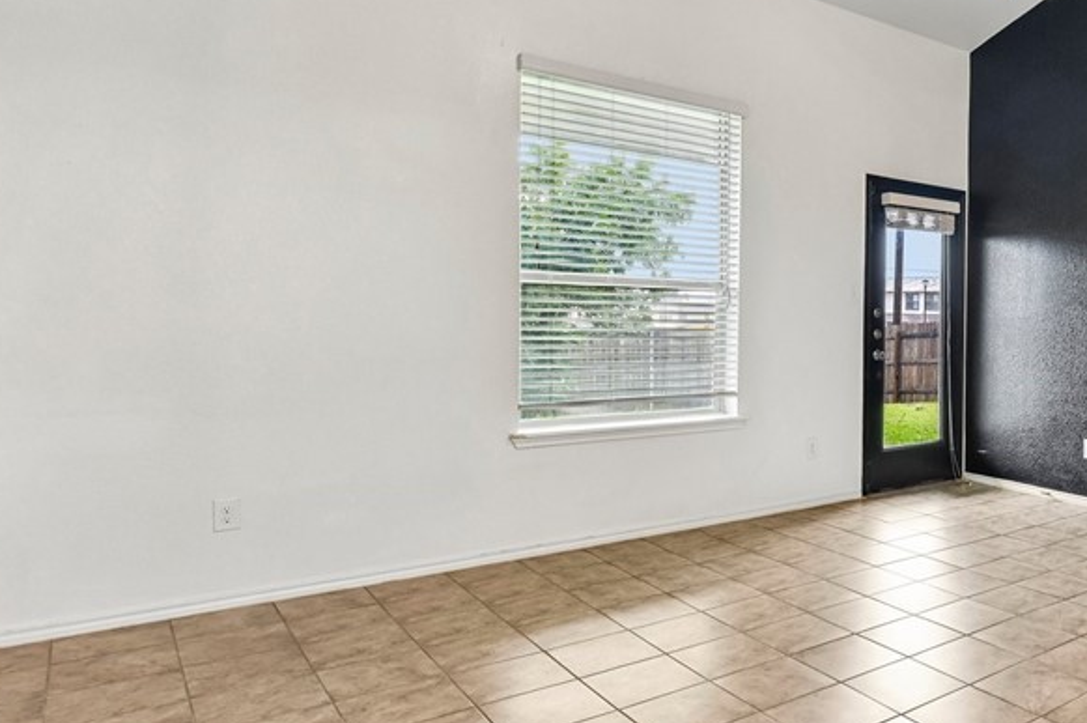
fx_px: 845
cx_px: 956
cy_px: 319
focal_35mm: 28
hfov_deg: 57.3
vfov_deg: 46.2
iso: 900
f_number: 8
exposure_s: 1/15
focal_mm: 15
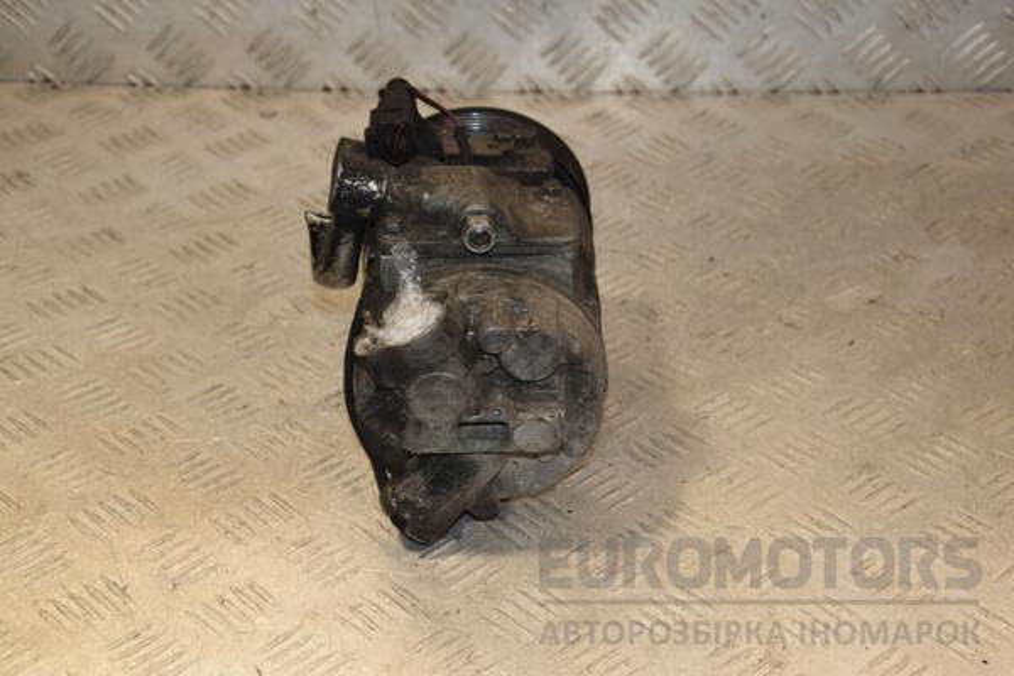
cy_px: 338
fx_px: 2112
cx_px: 507
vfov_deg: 18.2
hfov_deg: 27.0
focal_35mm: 75
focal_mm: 50
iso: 800
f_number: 6.3
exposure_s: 1/200
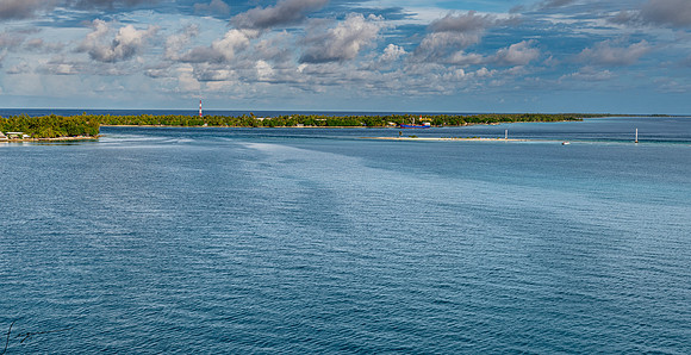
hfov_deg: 42.4
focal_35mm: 50
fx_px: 890
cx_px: 347
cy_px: 188
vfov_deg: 22.6
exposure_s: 1/125
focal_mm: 45
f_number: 7.1
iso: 125
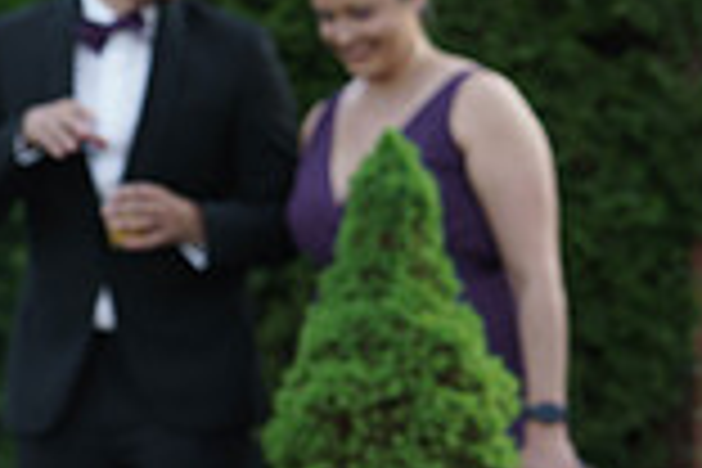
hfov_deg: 5.8
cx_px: -192
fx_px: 6844
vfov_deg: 3.9
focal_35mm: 351
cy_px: 566
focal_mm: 82
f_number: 4
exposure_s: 1/200
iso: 200
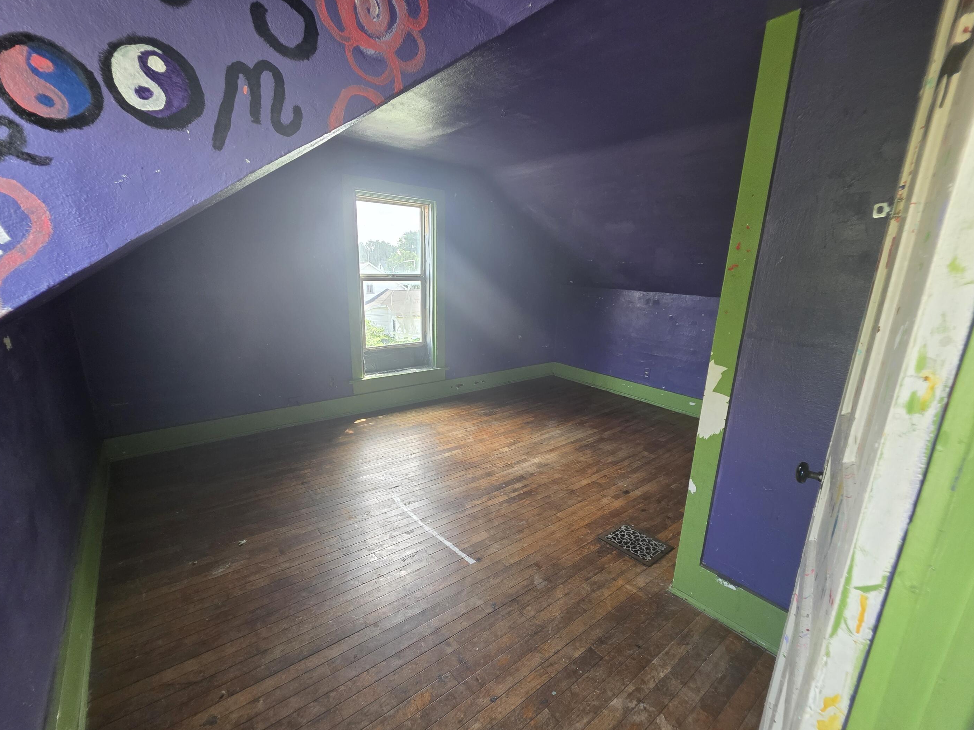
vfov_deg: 85.7
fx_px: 394
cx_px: 482
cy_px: 372
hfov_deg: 102.1
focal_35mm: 14
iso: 200
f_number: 1.9
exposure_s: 1/120
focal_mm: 2.2
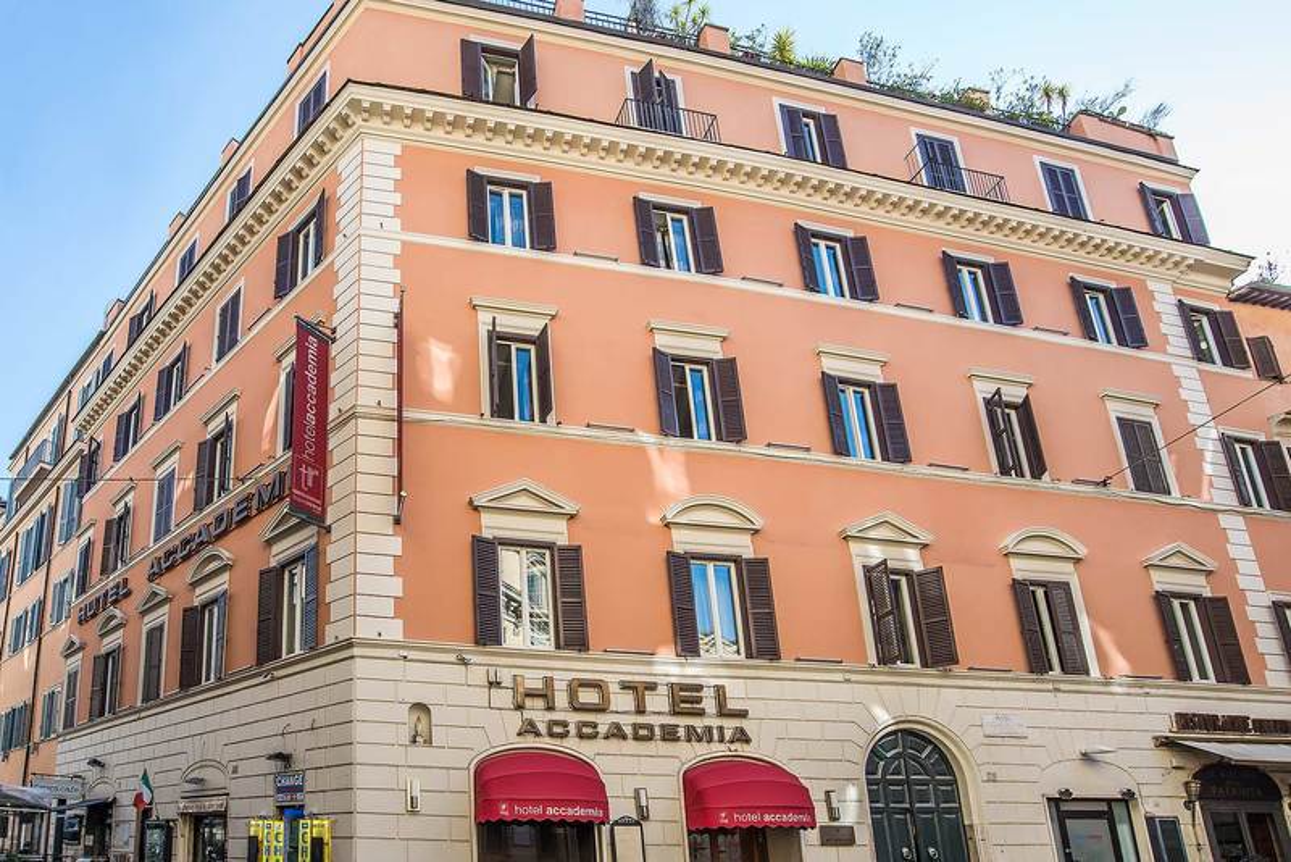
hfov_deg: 90.0
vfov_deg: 67.4
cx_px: 646
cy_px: 431
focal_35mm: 18
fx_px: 646
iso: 640
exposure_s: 1/250
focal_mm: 18
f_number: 9
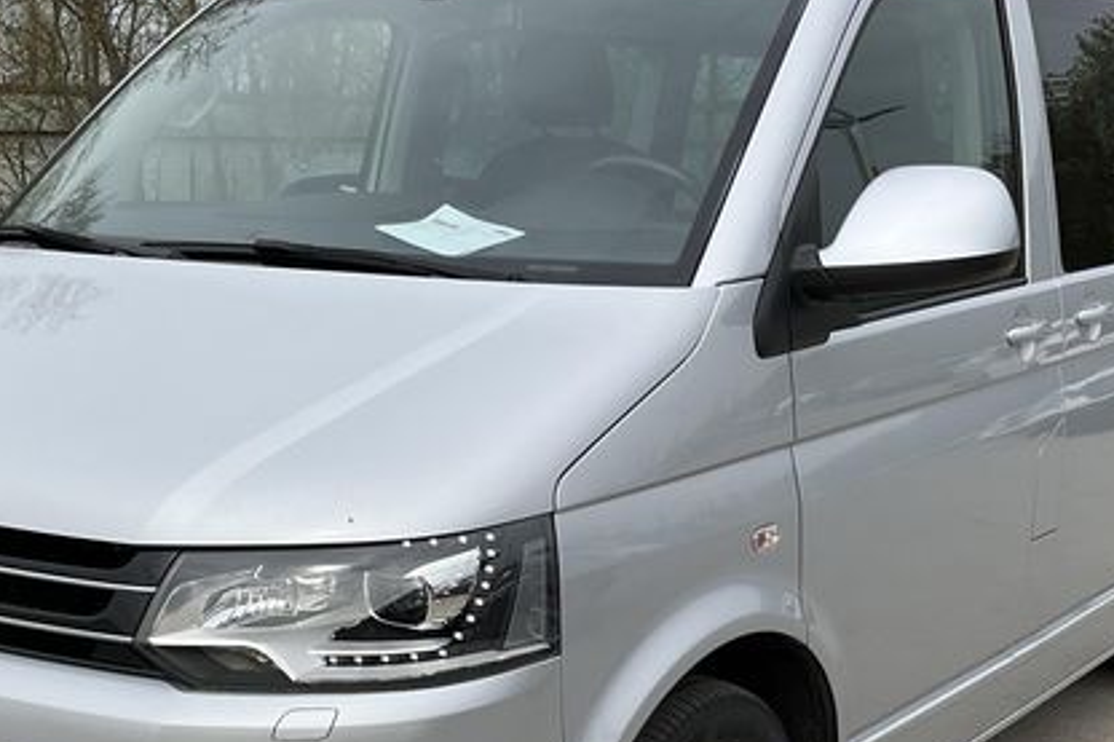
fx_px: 1794
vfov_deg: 23.0
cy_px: 597
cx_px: 503
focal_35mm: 58
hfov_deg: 34.5
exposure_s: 1/1848
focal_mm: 3
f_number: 1.8
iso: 25
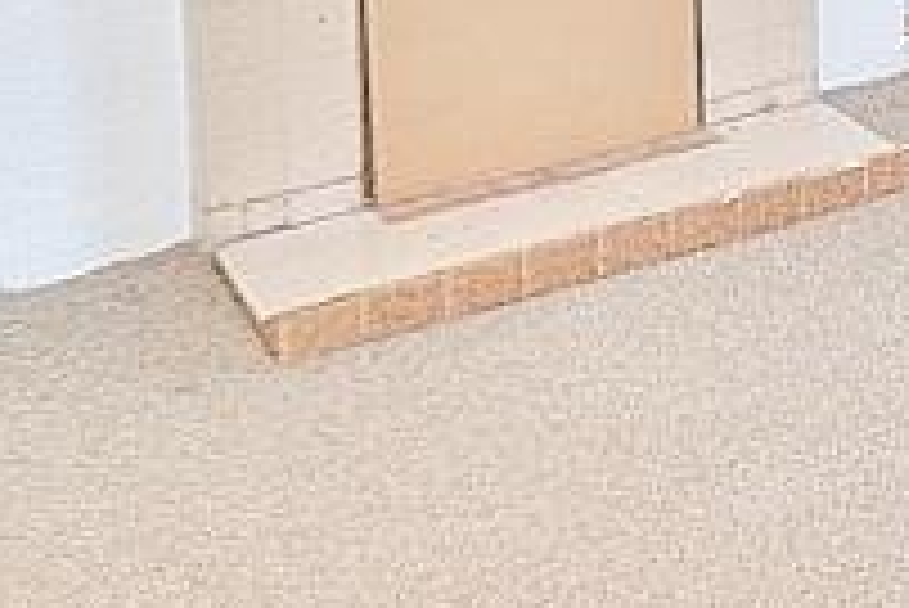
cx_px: 1652
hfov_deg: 19.6
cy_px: -421
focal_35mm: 76
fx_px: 1920
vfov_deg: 15.8
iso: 200
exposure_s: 1/30
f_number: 3.5
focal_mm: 10
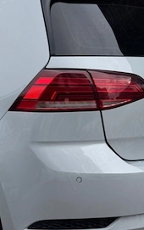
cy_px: 32
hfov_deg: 17.2
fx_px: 470
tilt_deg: +5.2
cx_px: 22
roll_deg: +0.2
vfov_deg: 26.7
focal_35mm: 75
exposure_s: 1/3279
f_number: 1.78
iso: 80
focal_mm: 6.76
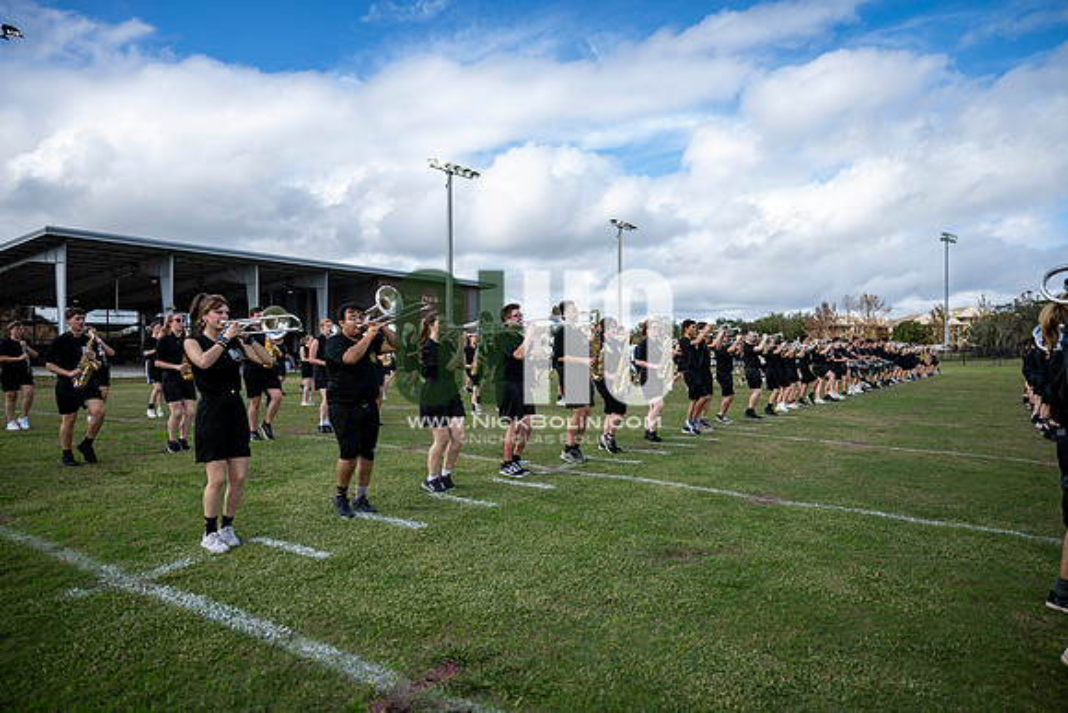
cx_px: 534
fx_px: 712
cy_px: 356
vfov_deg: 53.2
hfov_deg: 73.7
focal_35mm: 24
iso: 125
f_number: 2.8
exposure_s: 1/1250
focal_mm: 24
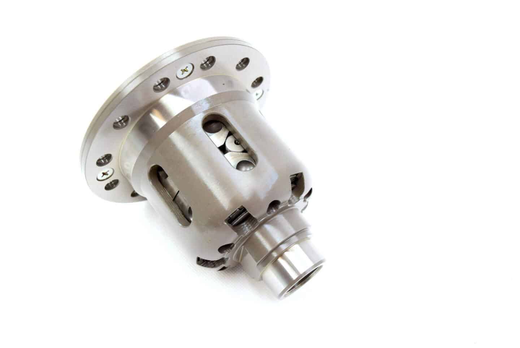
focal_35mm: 33
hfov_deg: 57.2
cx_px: 260
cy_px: 174
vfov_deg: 40.0
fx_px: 477
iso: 400
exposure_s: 1/100
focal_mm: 22
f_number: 5
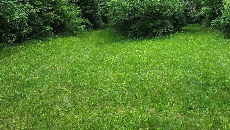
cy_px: 5
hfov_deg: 41.7
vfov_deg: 23.6
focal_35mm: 49
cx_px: 147
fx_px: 299
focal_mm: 6.4
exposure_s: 1/226
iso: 12
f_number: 1.8
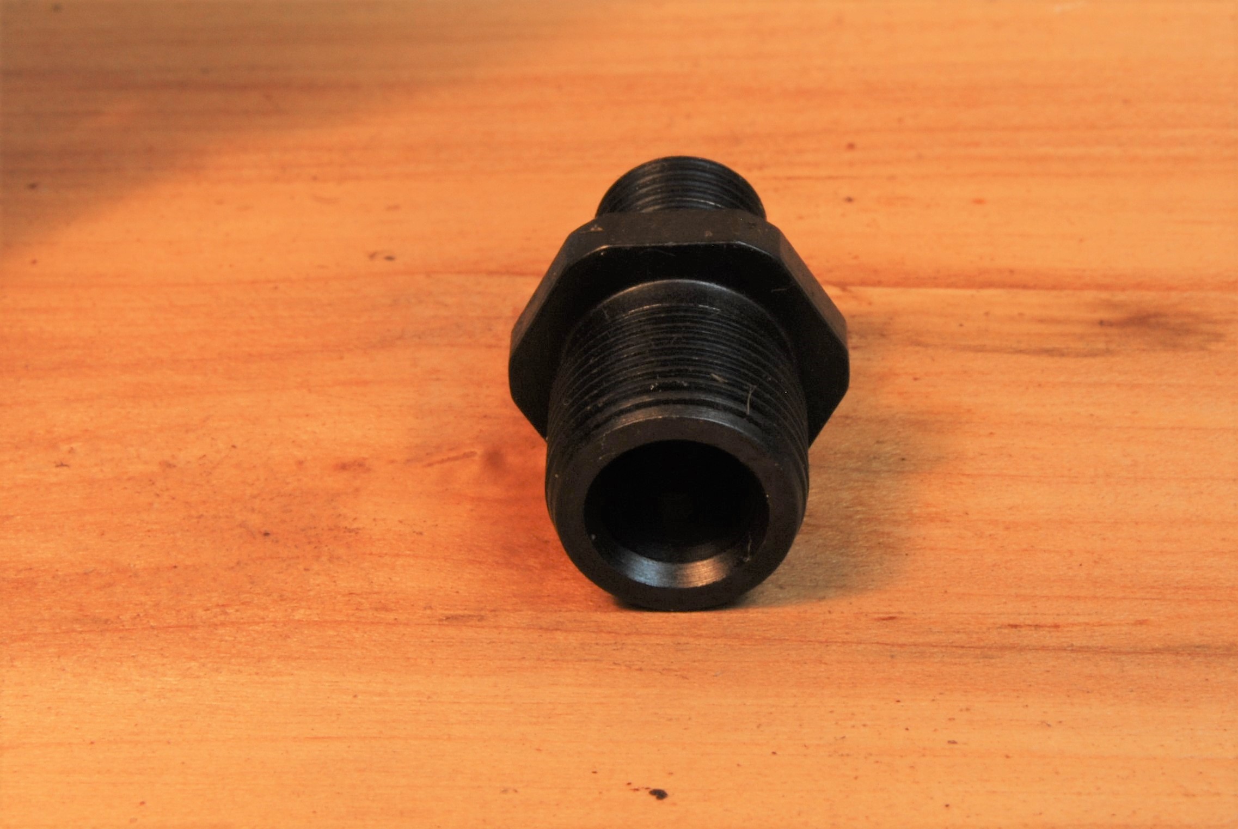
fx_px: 2066
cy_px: 414
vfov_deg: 22.7
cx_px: 619
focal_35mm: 60
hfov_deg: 33.4
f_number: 20
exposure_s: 1/15
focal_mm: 40
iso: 200
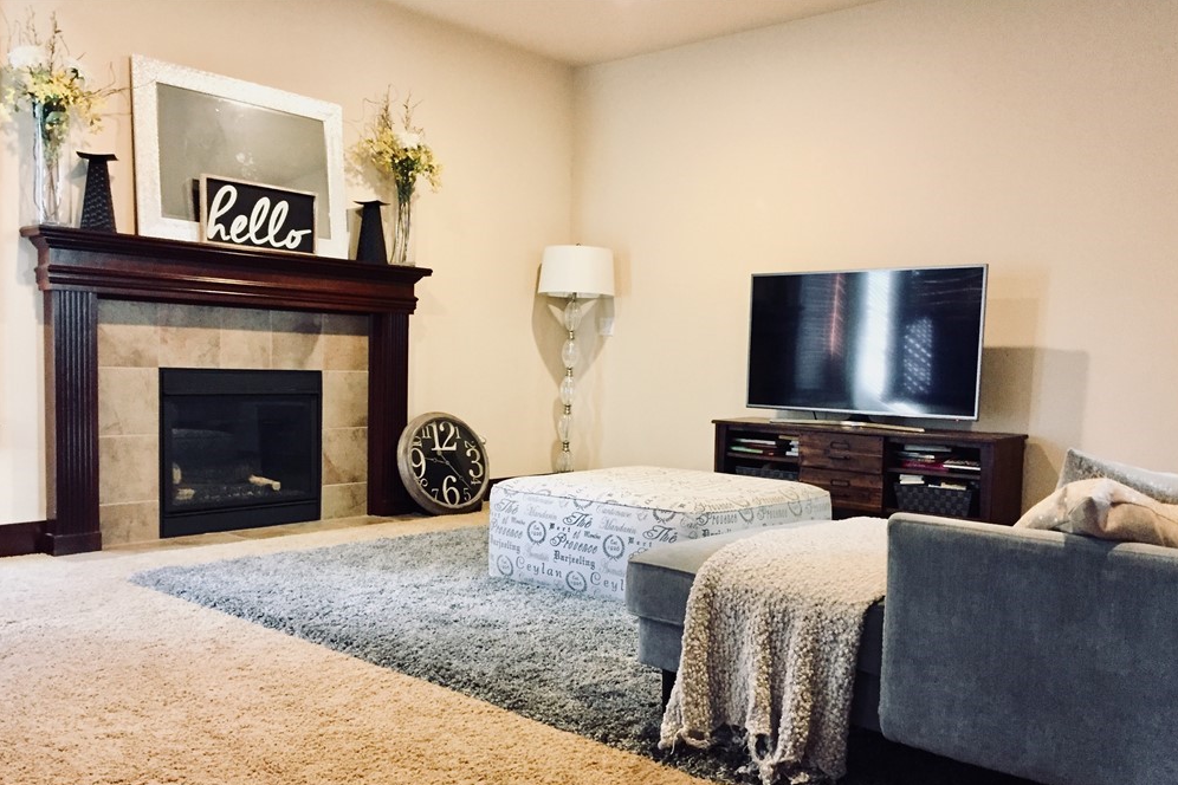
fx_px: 1014
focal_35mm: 31
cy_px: 449
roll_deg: -2.9
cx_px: 584
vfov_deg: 42.2
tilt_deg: -3.6
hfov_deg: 60.3
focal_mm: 4.15
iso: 250
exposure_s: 1/17
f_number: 2.2
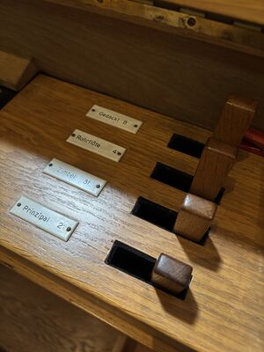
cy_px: 176
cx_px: 132
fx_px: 264
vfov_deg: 67.3
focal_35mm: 26
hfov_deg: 53.1
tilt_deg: -57.8
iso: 500
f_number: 1.6
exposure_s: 1/33
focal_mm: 5.96
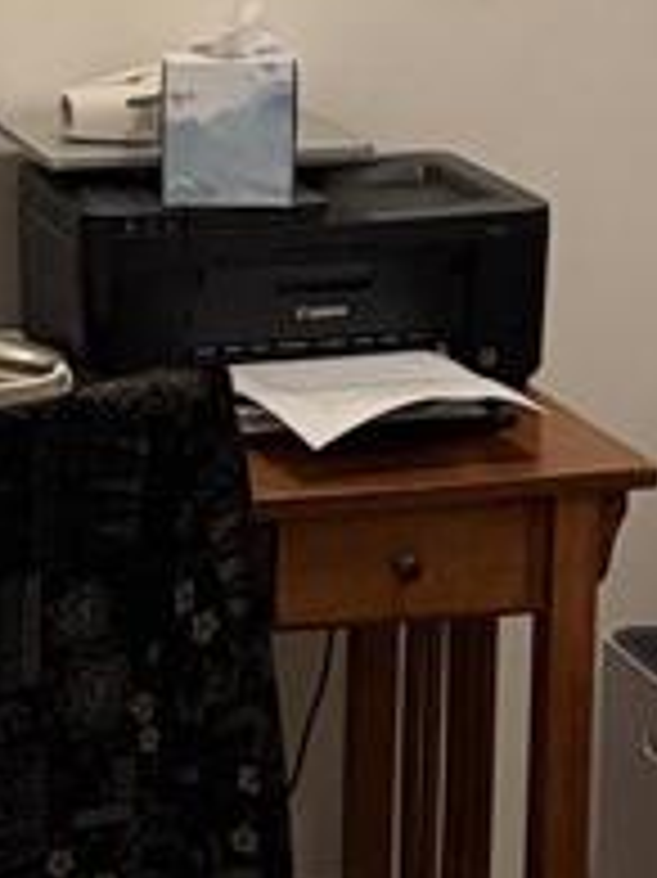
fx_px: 3192
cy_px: 383
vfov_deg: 15.6
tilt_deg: -13.5
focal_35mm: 126
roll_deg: +0.6
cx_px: -162
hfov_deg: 11.5
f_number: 1.78
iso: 800
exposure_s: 1/30
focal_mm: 6.76
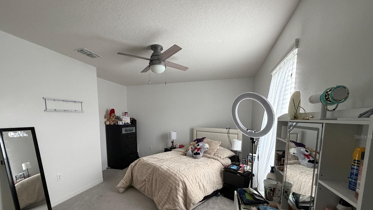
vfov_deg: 65.7
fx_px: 158
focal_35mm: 16
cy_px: 137
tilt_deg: -6.5
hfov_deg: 99.3
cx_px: 182
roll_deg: +0.7
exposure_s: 1/60
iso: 400
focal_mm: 2.22
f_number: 2.2
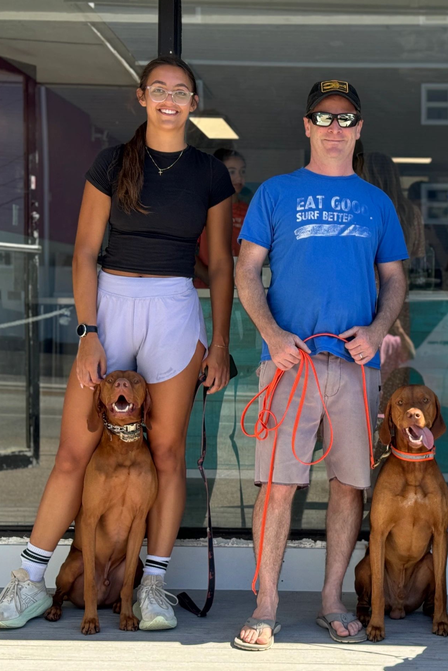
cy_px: 336
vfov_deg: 30.1
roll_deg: -1.2
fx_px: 1251
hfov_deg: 20.2
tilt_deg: -1.4
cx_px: 336
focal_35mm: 67
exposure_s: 1/658
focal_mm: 6.76
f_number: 1.78
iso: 64
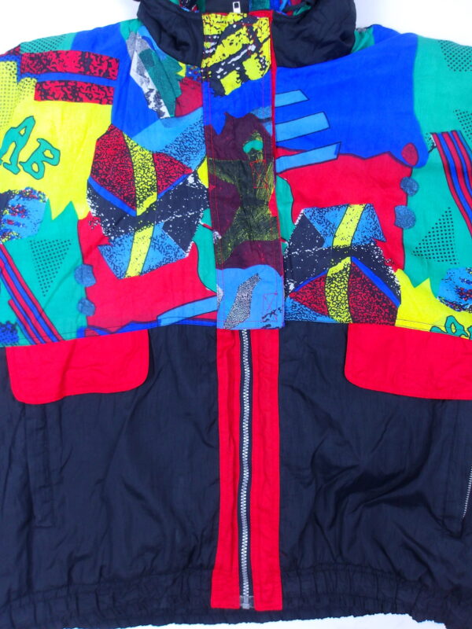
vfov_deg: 65.3
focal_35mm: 27
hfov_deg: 51.4
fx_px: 491
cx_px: 236
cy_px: 314
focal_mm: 4.9
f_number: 3
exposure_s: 1/60
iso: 199
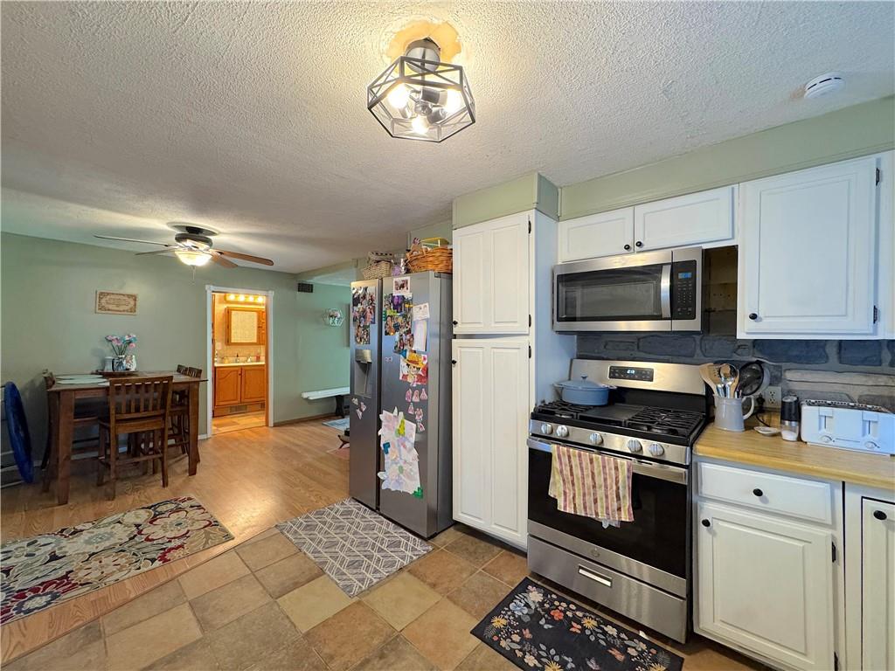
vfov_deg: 85.7
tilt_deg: -0.8
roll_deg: -0.8
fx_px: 362
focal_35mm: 14
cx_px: 448
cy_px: 336
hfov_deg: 102.1
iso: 320
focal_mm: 2.22
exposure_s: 1/60
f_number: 2.2
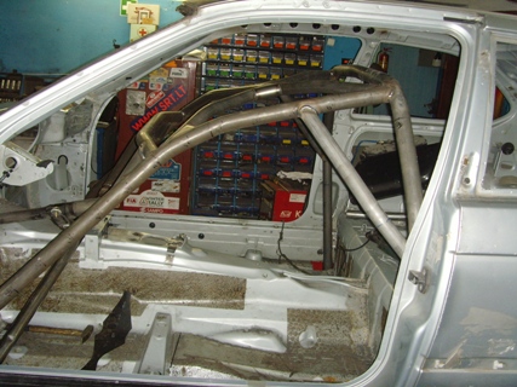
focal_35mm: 39
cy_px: 194
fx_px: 582
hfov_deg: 47.9
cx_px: 258
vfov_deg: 36.8
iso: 200
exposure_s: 1/45
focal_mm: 6.6
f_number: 3.5
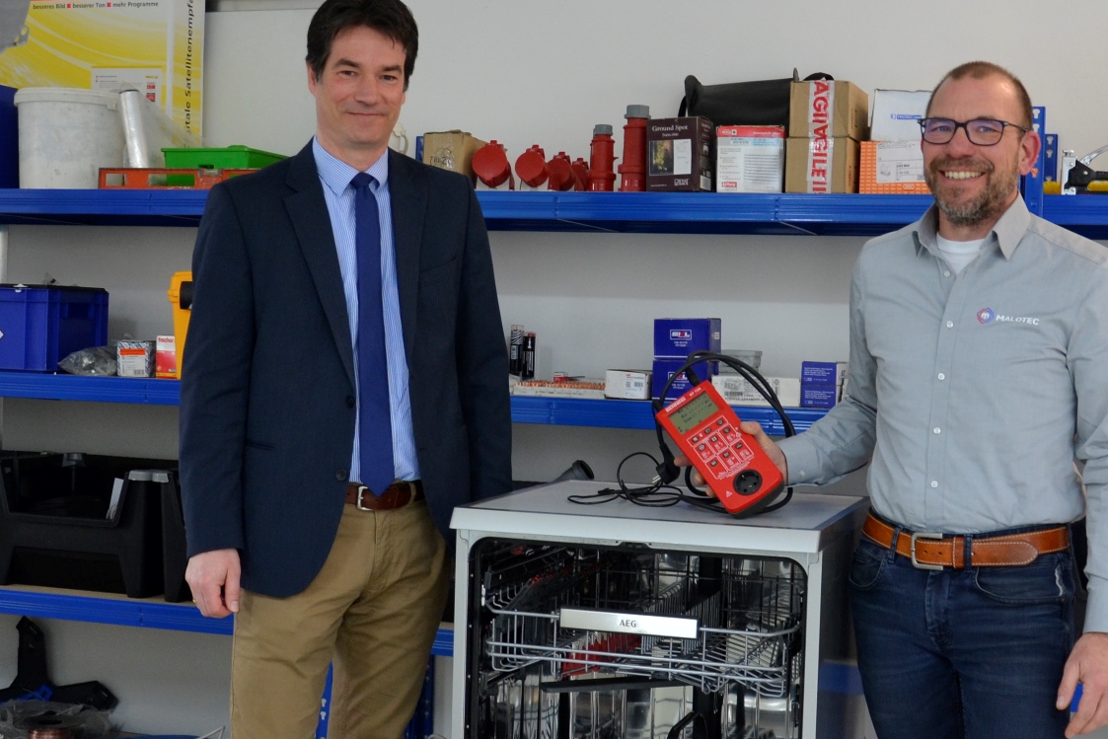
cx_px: 787
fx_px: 1416
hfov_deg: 41.8
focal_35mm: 46
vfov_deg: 29.1
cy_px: 471
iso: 400
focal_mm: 18
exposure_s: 1/40
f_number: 3.5
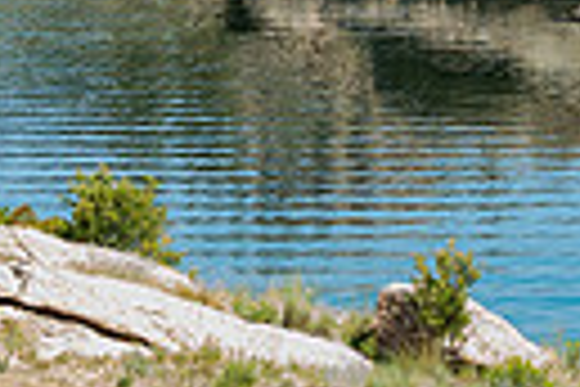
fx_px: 5058
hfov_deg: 6.6
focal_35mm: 314
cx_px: 238
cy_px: -171
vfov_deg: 4.4
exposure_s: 1/640
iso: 500
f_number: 13
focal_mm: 70
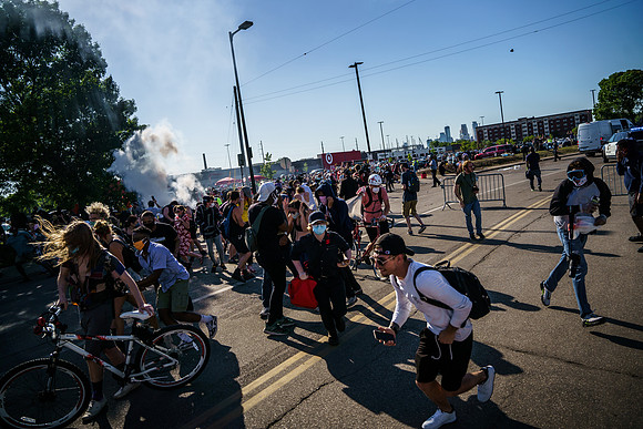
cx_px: 322
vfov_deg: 50.6
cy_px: 214
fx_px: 454
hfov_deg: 70.6
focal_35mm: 25
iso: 200
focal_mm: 25.4
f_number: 2.8
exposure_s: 1/6400
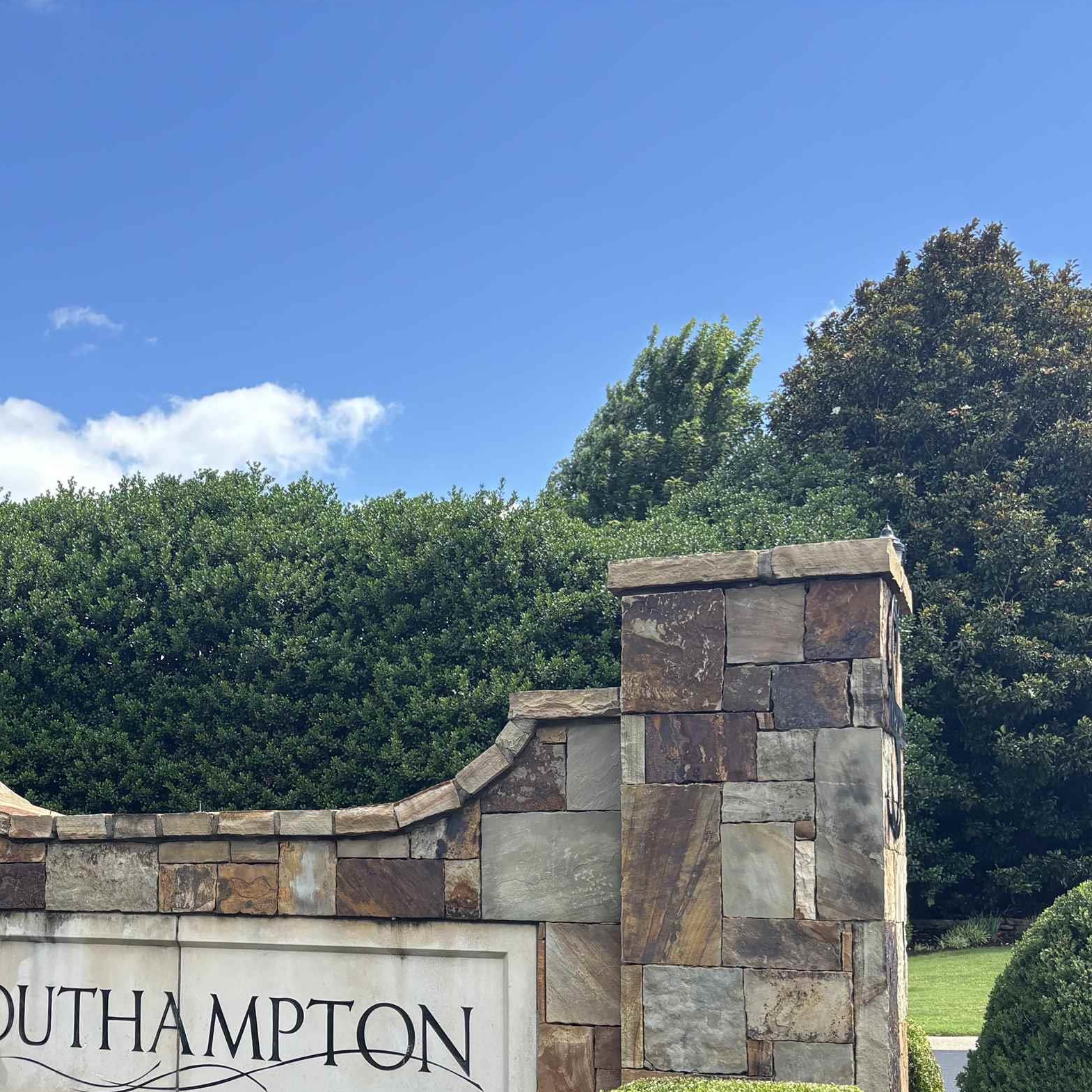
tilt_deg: +7.1
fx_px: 1606
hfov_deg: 36.0
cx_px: 179
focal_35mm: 45
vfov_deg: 36.8
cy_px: 798
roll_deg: -2.6
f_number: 1.6
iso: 50
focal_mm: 5.96
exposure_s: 1/1344
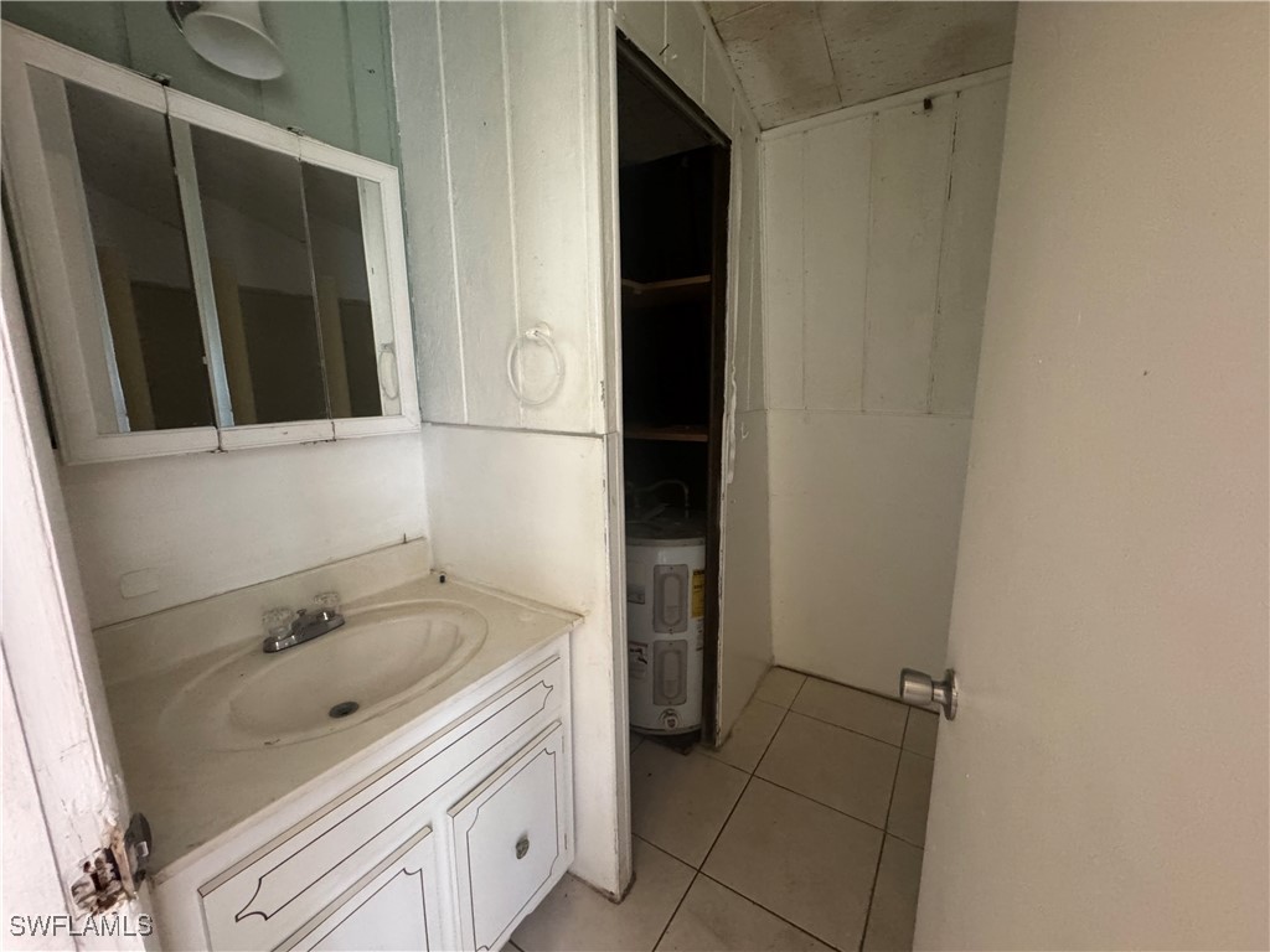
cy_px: 476
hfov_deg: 102.1
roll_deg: +0.6
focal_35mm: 14
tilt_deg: -11.1
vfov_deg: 85.7
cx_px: 635
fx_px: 514
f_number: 2.2
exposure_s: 1/60
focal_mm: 2.22
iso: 640
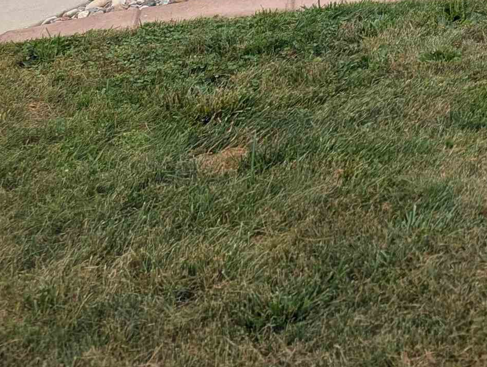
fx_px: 1099
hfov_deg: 21.1
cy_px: -228
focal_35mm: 78
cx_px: 732
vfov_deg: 16.7
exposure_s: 1/357
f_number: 1.68
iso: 20
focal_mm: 6.9
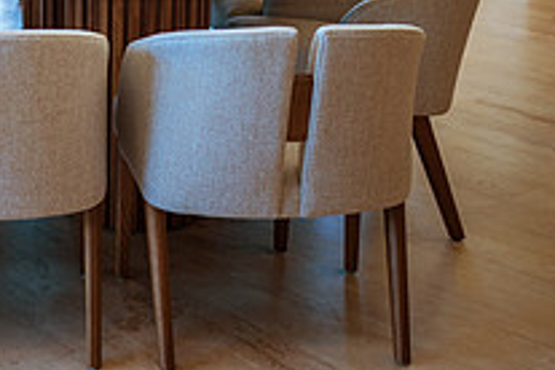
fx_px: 1511
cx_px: -43
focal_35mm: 98
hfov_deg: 20.0
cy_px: -82
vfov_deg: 13.6
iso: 250
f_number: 1.8
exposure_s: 1/200
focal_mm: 35
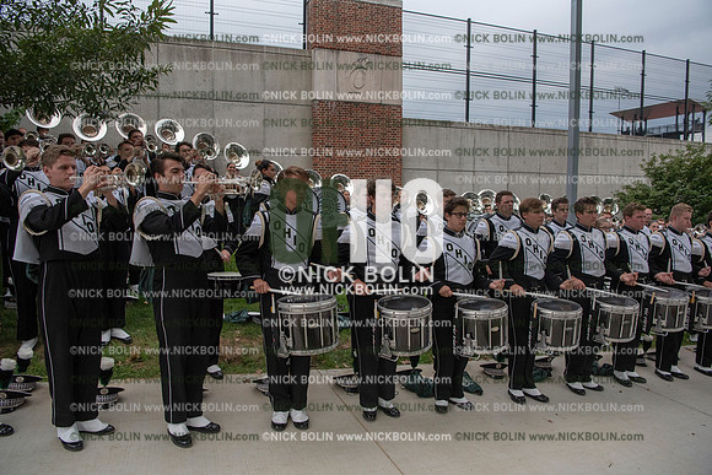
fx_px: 475
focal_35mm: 24
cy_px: 238
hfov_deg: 73.7
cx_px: 356
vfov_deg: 53.2
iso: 1250
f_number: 5
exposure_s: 1/4000
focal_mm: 24
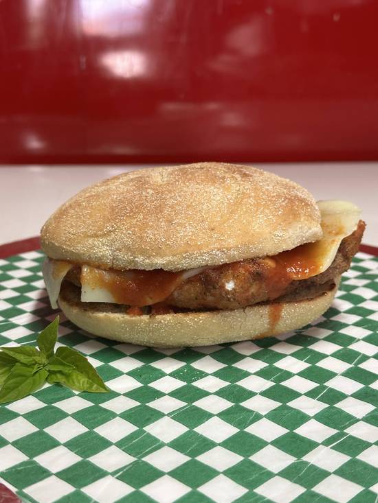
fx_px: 699
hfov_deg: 30.3
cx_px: 189
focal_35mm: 48
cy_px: 252
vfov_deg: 39.7
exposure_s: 1/60
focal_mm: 6.86
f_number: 1.78
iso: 125
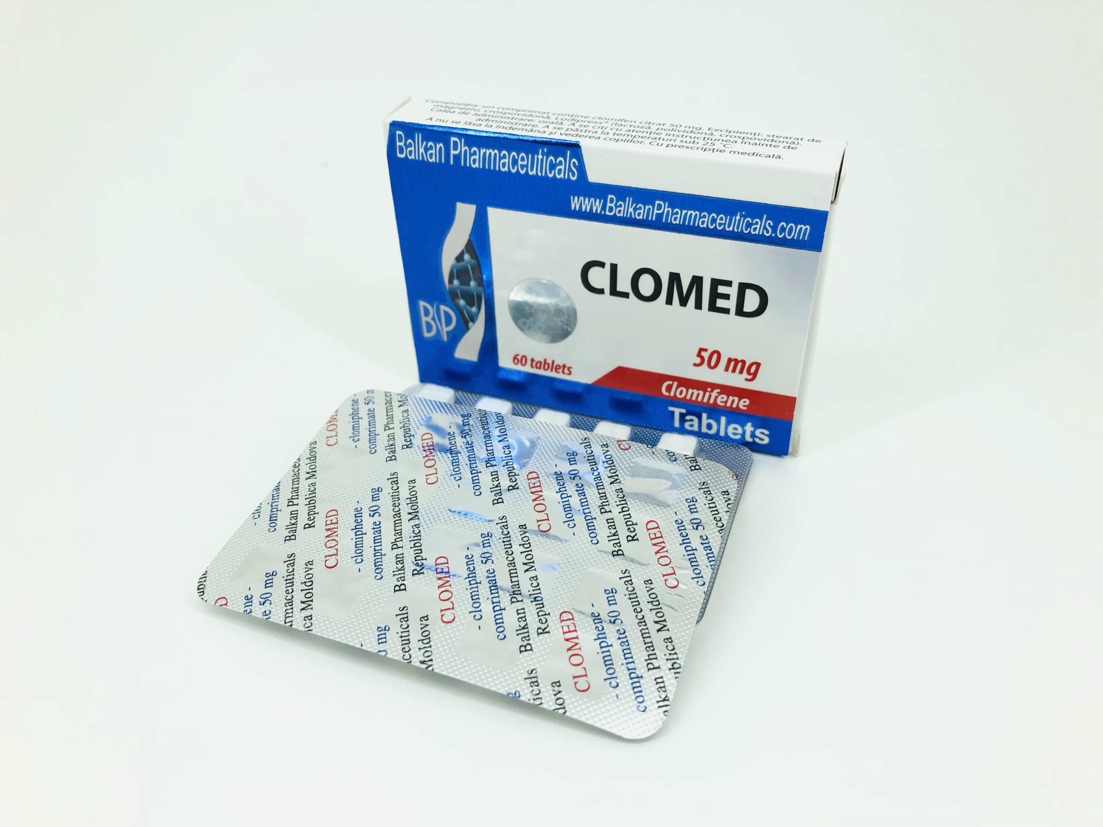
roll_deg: +0.7
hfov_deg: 63.4
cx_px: 552
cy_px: 414
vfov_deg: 49.7
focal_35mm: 28
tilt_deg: -32.1
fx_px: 892
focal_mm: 3.99
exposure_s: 1/220
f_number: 1.8
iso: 20
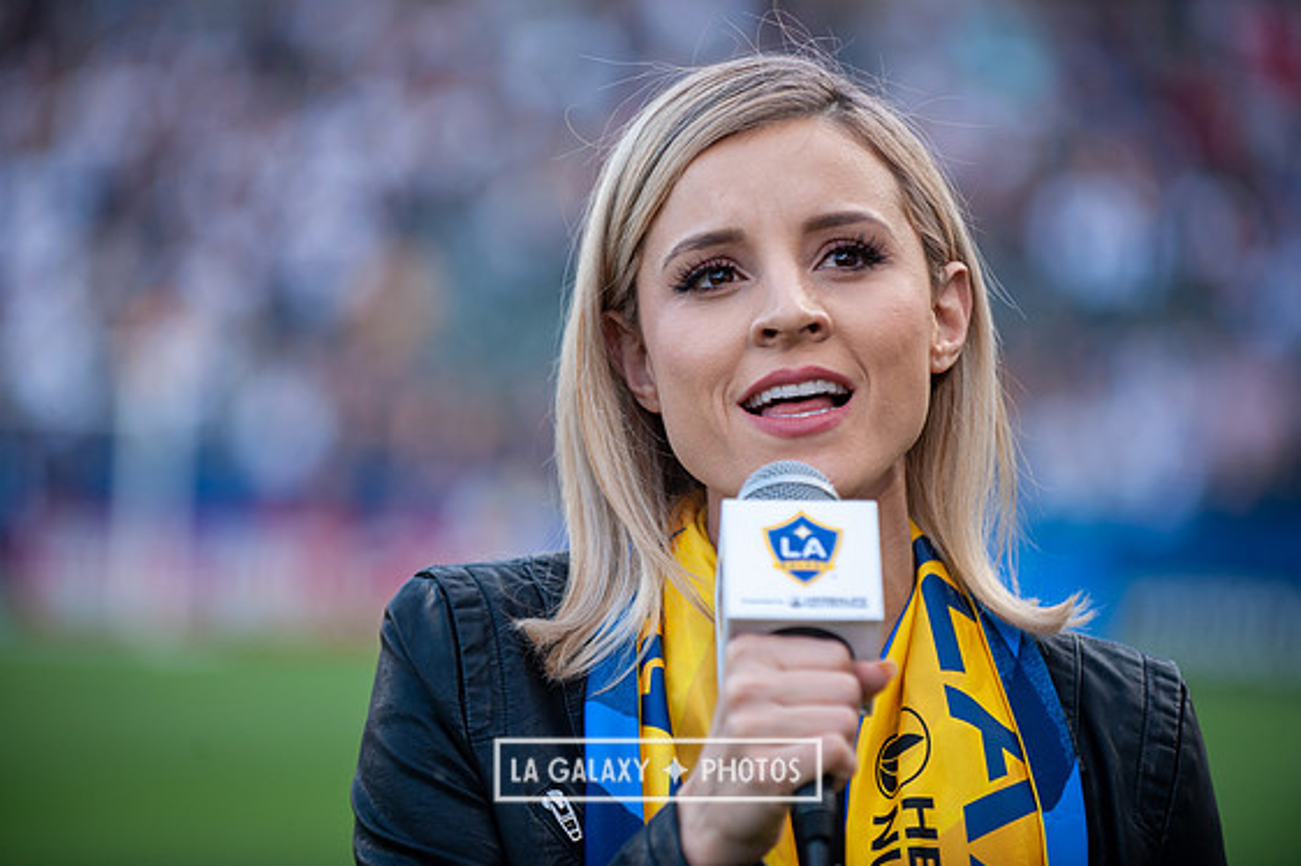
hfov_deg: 12.8
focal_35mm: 160
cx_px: 657
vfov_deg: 8.6
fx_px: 5779
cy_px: 421
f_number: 2.8
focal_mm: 155
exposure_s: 1/400
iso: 250
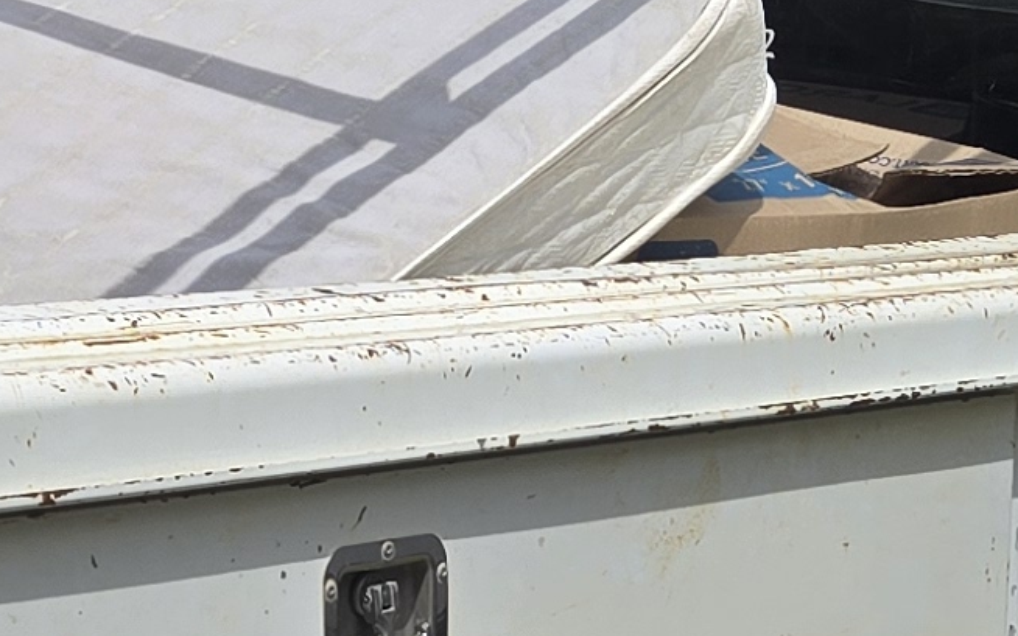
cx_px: 366
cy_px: 701
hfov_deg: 14.0
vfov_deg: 8.7
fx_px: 4135
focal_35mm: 149
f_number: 1.8
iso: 25
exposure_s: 1/2671
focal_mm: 5.4
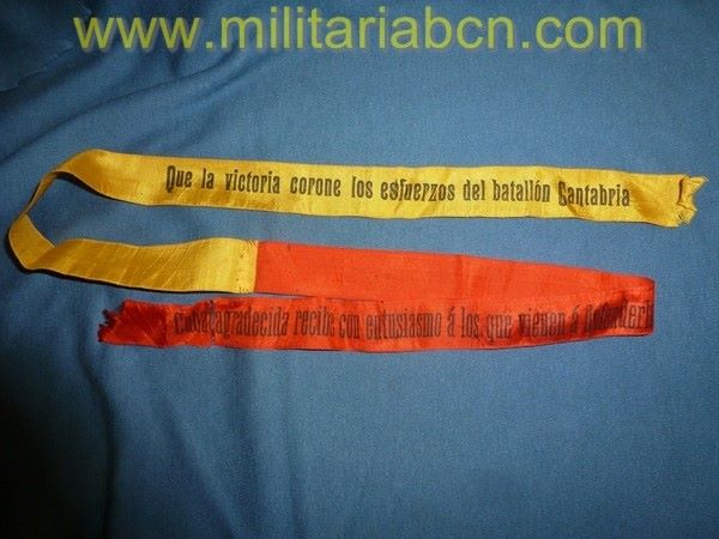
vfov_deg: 56.8
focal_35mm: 24
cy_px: 270
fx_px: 498
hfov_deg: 71.6
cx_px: 360
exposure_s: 1/60
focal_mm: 4.3
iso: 160
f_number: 3.3
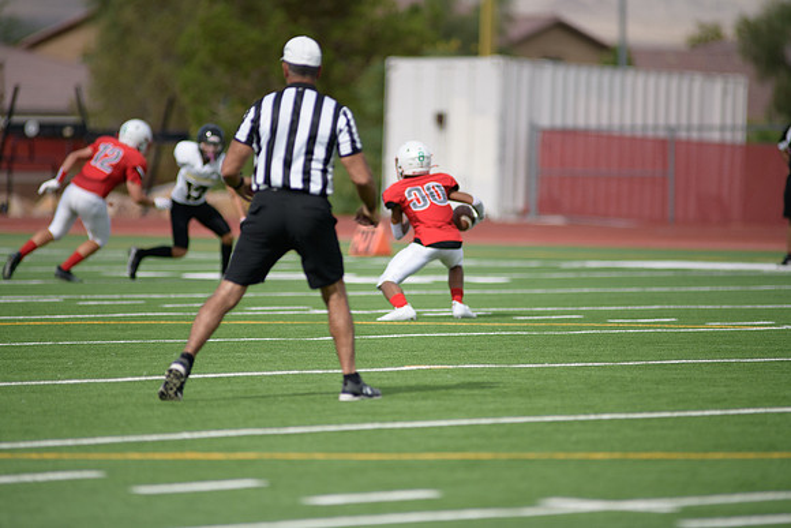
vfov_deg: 4.6
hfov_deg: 6.9
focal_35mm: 300
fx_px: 6593
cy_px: 264
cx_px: 396
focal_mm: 300
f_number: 2.8
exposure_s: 1/8000
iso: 400
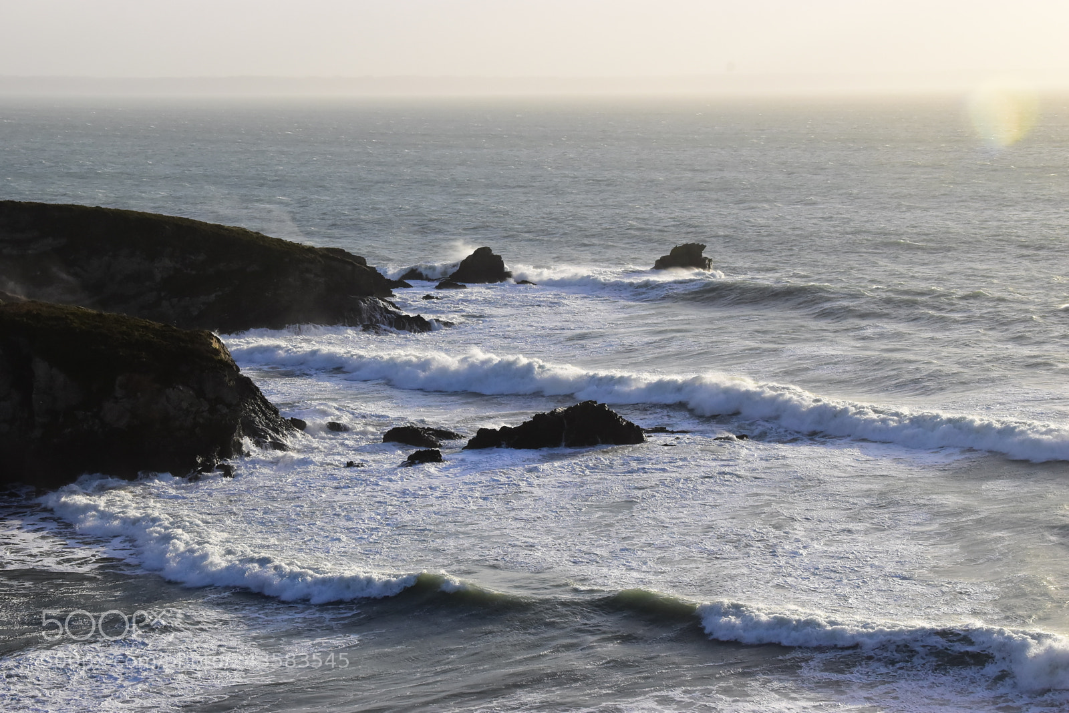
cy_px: 356
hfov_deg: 26.0
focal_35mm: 78
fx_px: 2317
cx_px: 534
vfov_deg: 17.5
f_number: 14
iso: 1000
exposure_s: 1/800
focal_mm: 52
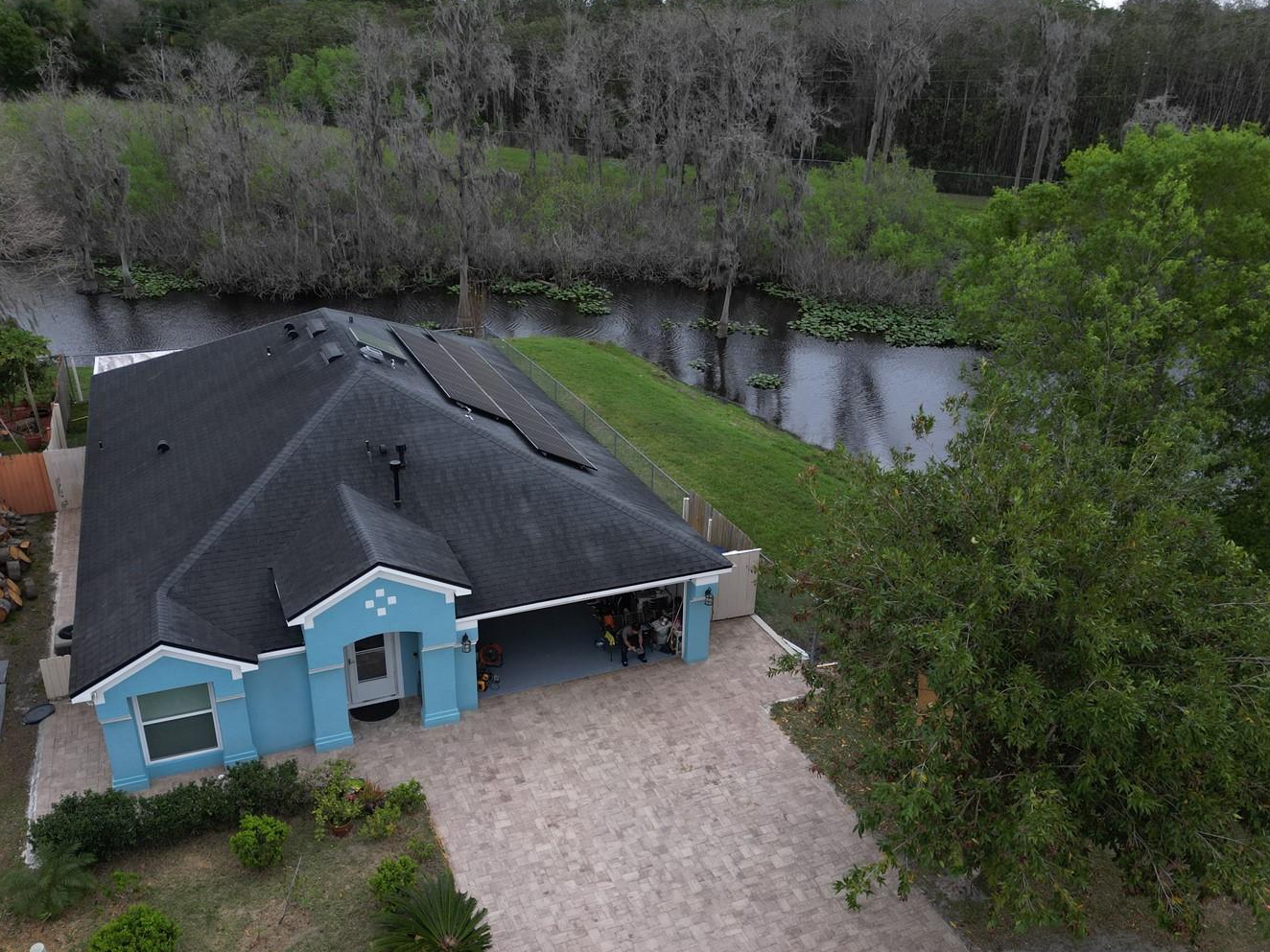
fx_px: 1064
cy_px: 538
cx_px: 621
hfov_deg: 61.7
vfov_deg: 48.1
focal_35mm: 29
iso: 100
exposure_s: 1/100
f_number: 1.7
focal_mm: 6.72
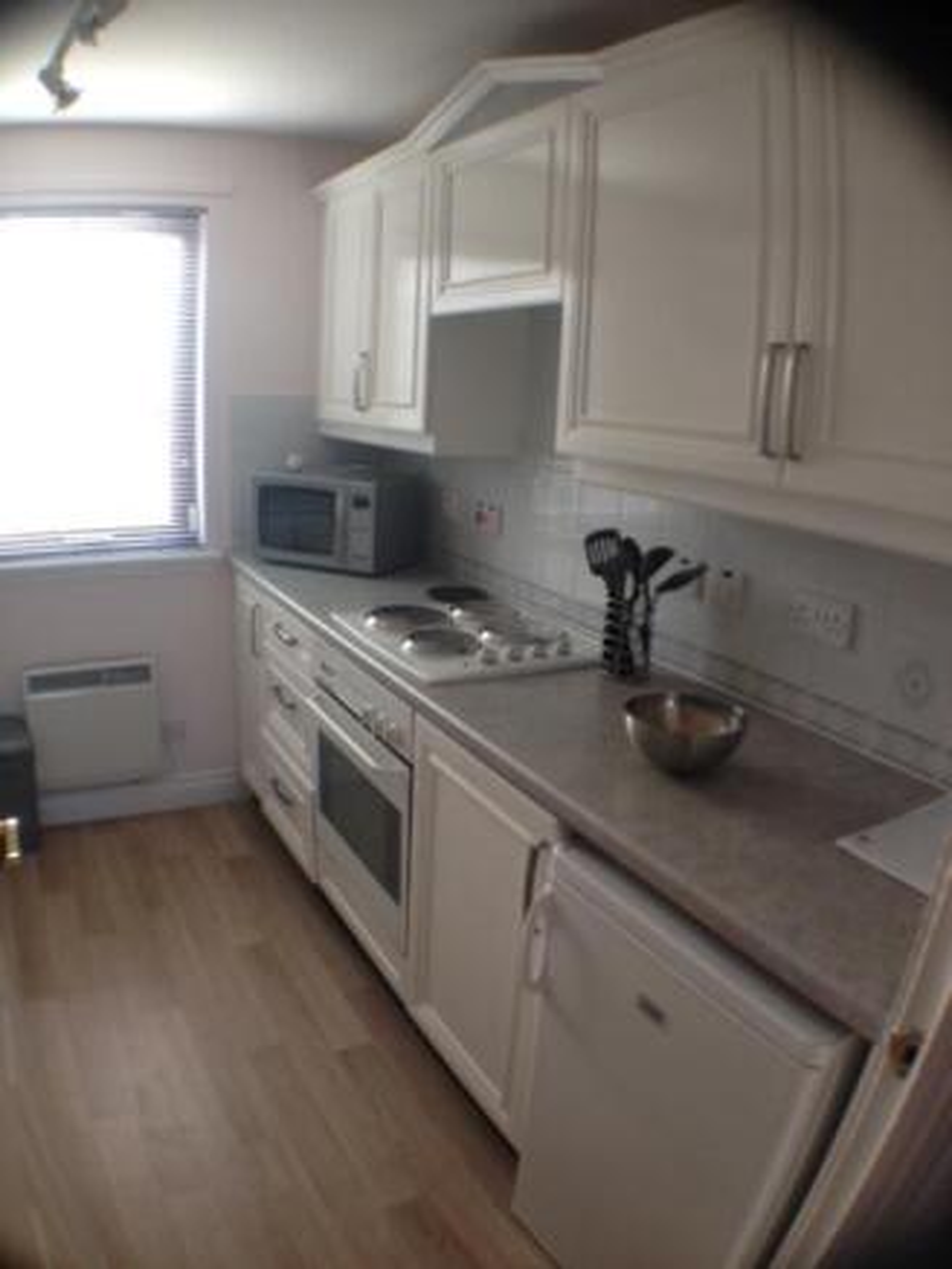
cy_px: 634
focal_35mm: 35
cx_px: 476
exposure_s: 1/24
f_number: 2.4
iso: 50
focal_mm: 4.28
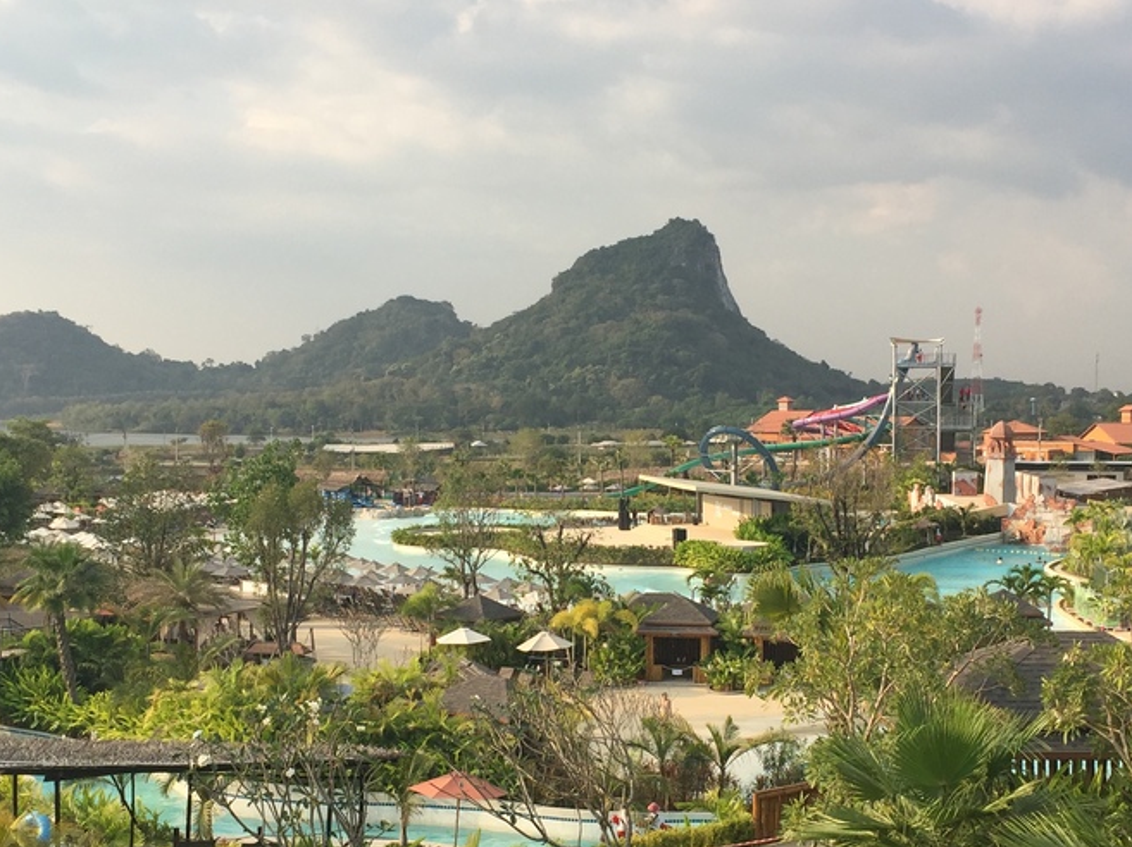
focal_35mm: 53
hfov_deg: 36.2
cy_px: 523
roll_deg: -0.9
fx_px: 1732
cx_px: 601
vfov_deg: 27.4
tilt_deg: -3.7
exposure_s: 1/1041
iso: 32
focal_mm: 4.15
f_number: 2.2
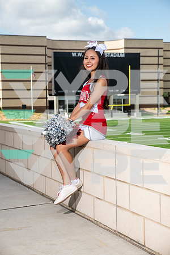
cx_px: 85
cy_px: 128
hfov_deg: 19.5
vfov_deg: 28.8
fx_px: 496
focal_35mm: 70
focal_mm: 70
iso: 100
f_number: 7.1
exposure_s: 1/320
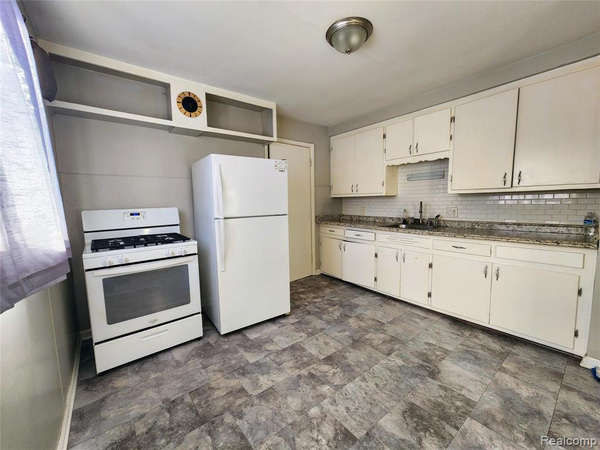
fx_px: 225
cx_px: 300
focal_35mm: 13
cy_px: 225
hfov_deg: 106.2
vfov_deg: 89.9
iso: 100
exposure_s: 1/60
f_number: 2.2
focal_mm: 2.2
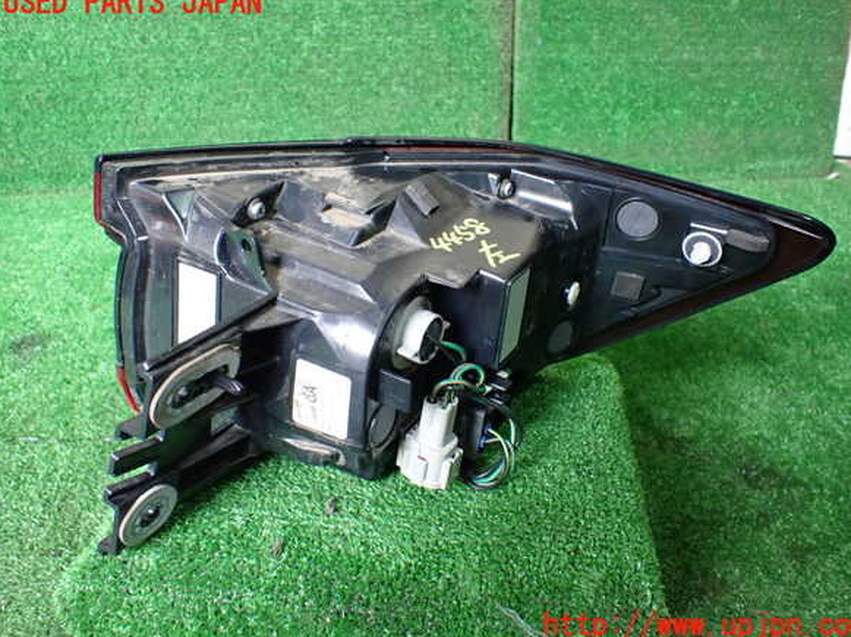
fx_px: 762
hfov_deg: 58.4
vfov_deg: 45.4
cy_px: 315
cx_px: 435
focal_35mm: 31
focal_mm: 5.4
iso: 800
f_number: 2.3
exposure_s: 1/100
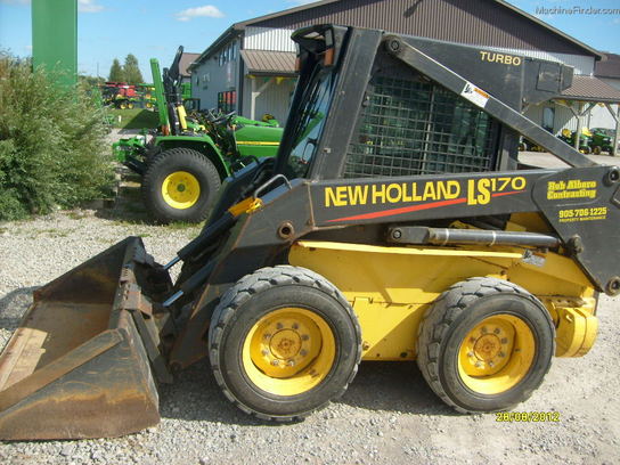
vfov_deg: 40.7
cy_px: 232
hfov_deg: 52.6
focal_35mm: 35
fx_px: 627
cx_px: 310
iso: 80
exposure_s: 1/250
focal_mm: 5.8
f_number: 7.1
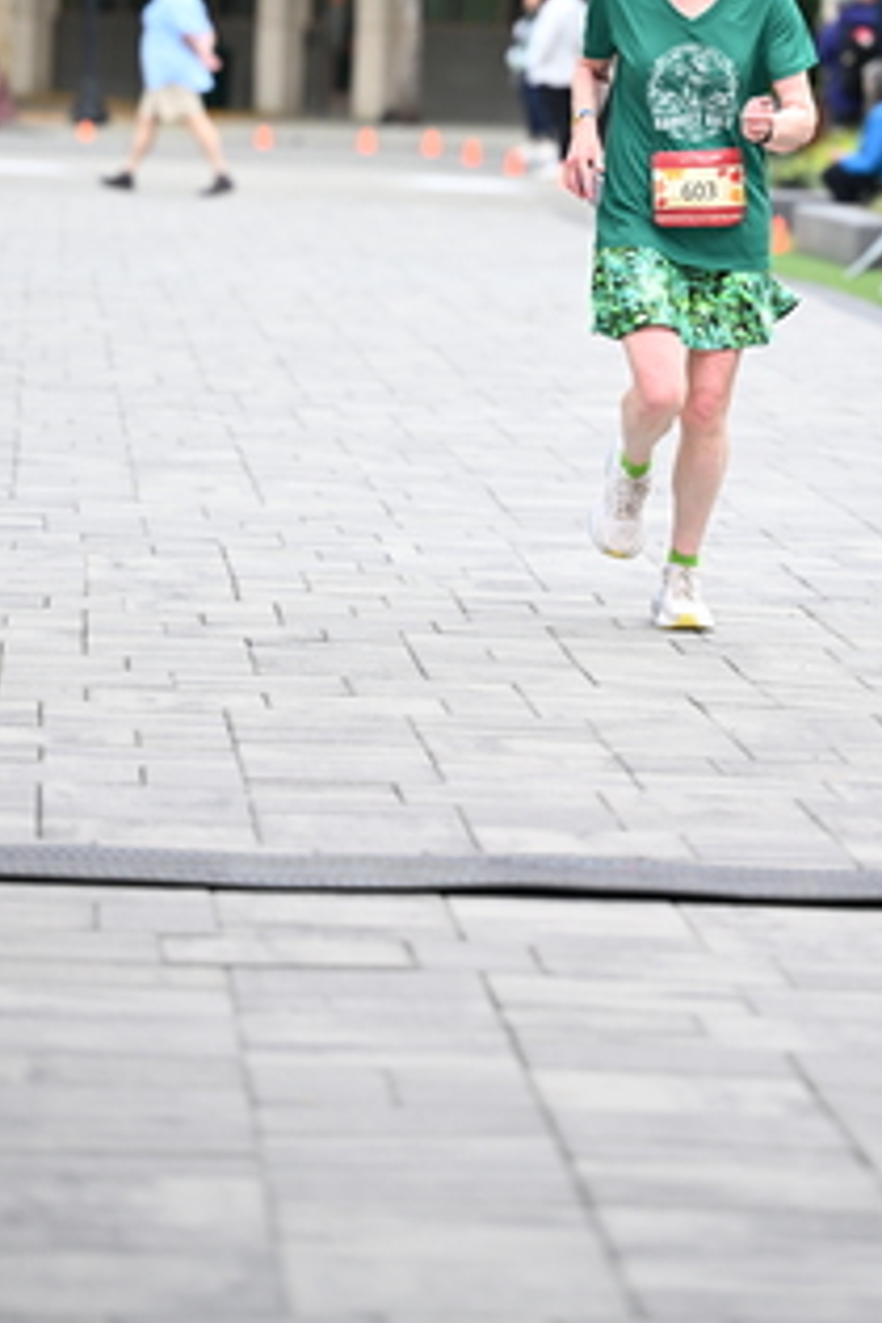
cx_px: 687
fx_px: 7386
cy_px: 181
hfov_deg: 6.8
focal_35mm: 201
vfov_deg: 10.2
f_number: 2.8
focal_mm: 115
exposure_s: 1/1600
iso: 640
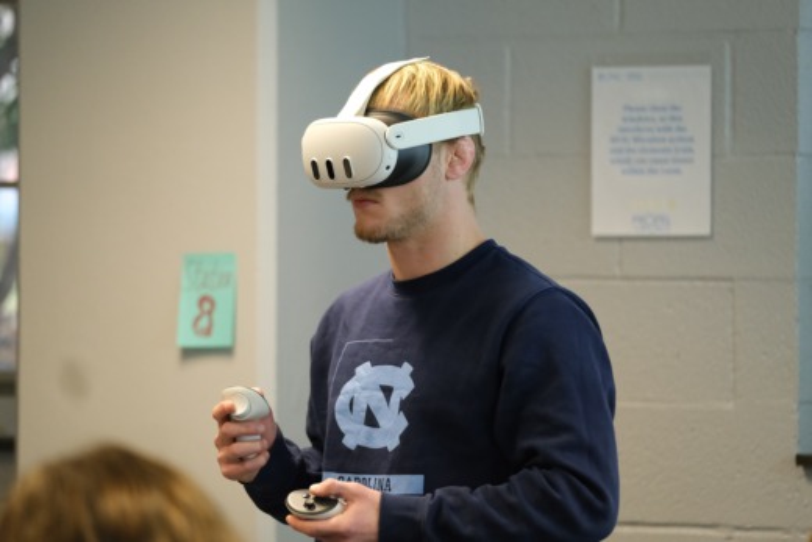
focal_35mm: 210
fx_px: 4738
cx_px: 406
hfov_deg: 9.8
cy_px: 271
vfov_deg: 6.5
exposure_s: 1/250
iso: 3200
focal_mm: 140
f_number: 2.8
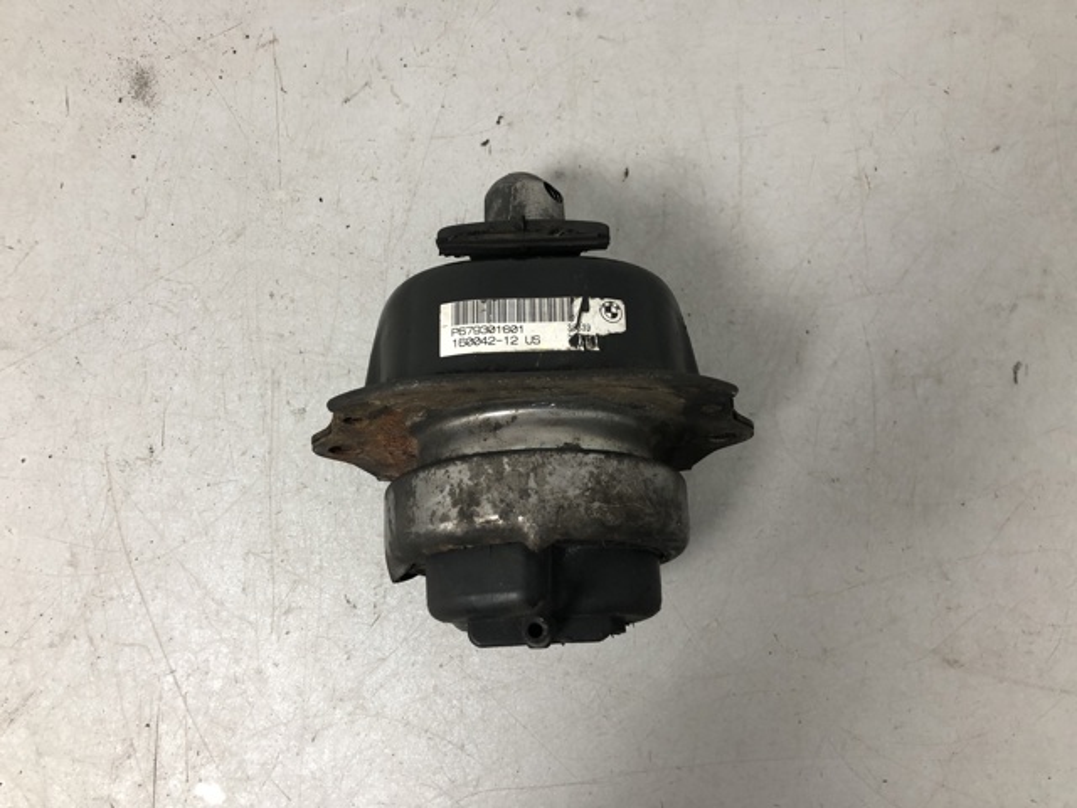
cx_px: 538
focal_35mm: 28
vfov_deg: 49.7
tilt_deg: -83.6
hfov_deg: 63.4
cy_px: 404
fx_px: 871
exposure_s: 1/20
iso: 40
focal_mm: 4
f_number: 1.8
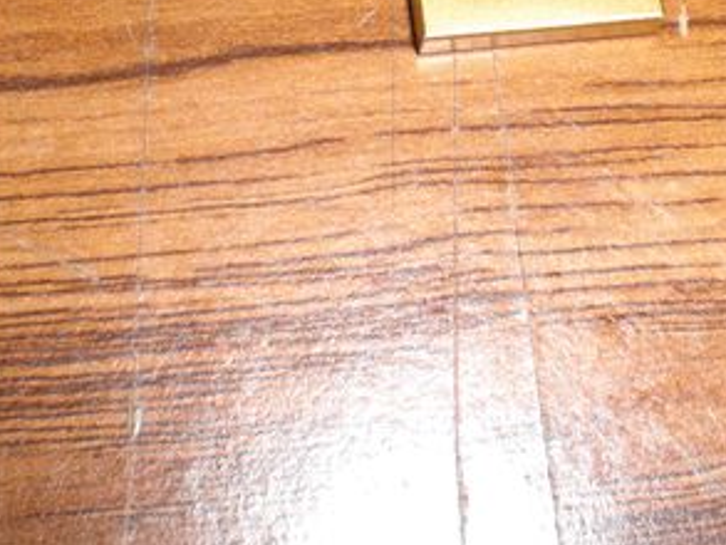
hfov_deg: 23.4
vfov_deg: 17.3
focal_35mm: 83
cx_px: 493
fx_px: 1741
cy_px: -40
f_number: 4.4
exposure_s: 1/60
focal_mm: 6.3
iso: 50
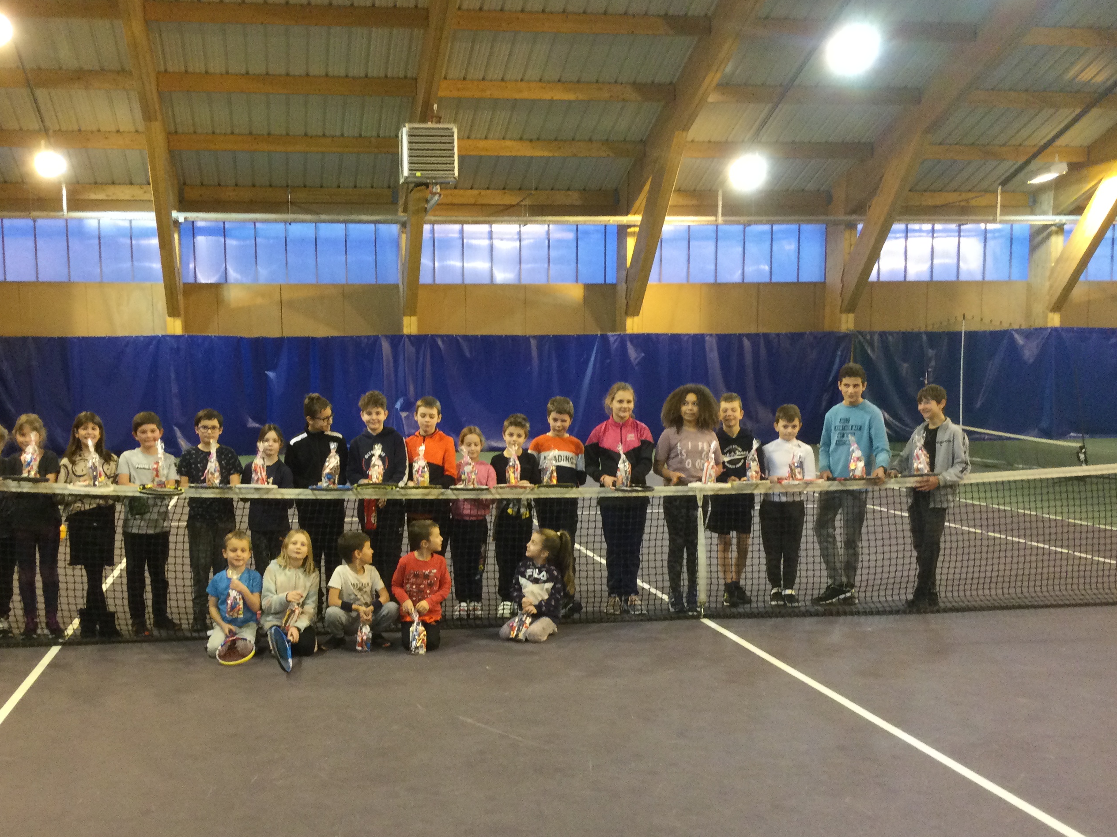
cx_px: 468
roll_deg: -0.1
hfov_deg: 46.6
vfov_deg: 35.7
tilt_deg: -7.6
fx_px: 1291
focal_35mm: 40
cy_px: 525
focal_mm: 3.3
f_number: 2.4
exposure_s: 1/33
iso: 125
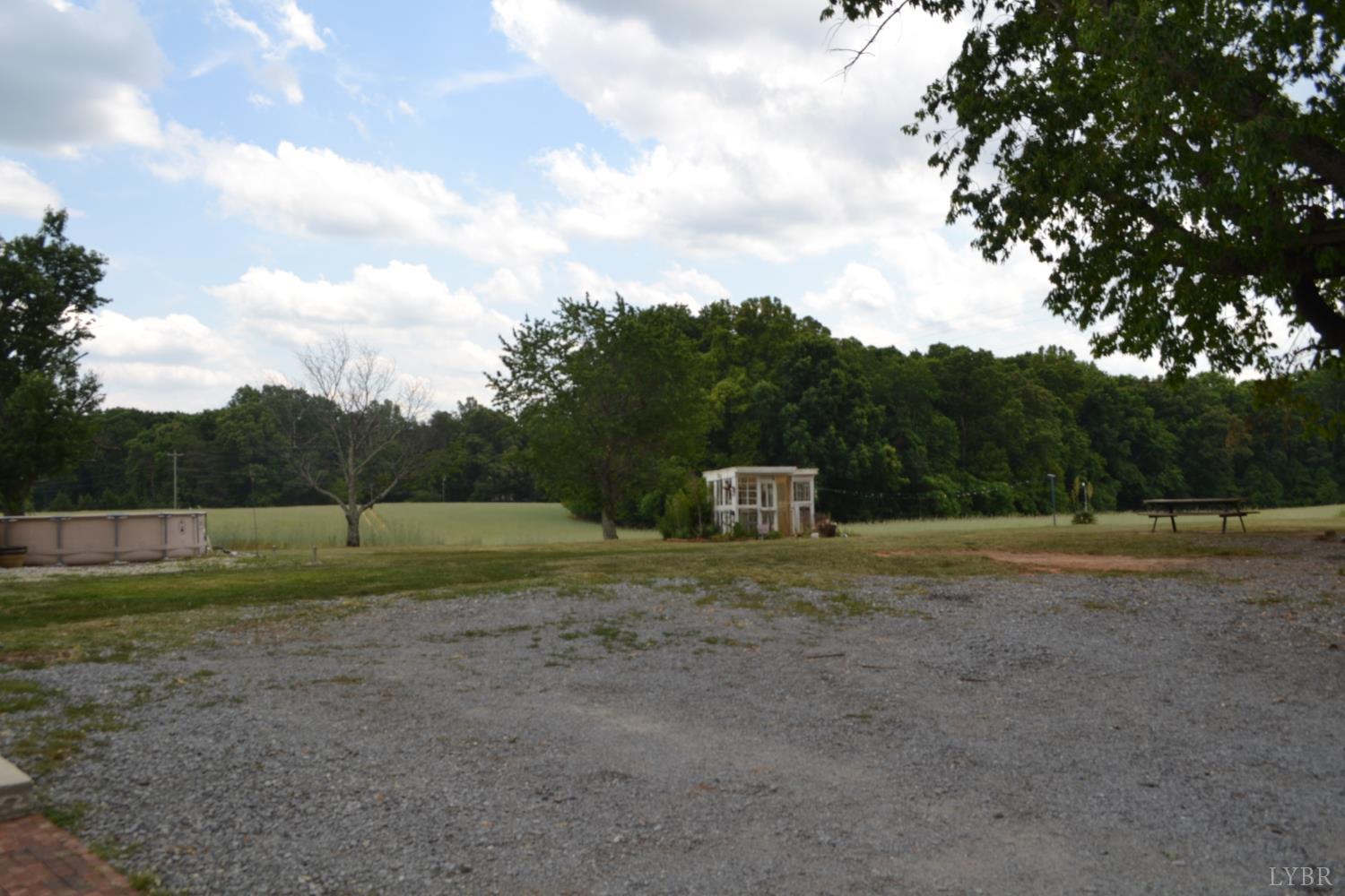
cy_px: 448
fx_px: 1009
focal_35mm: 27
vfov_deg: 47.9
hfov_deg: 67.4
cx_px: 672
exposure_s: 1/200
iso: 100
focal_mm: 18
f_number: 8
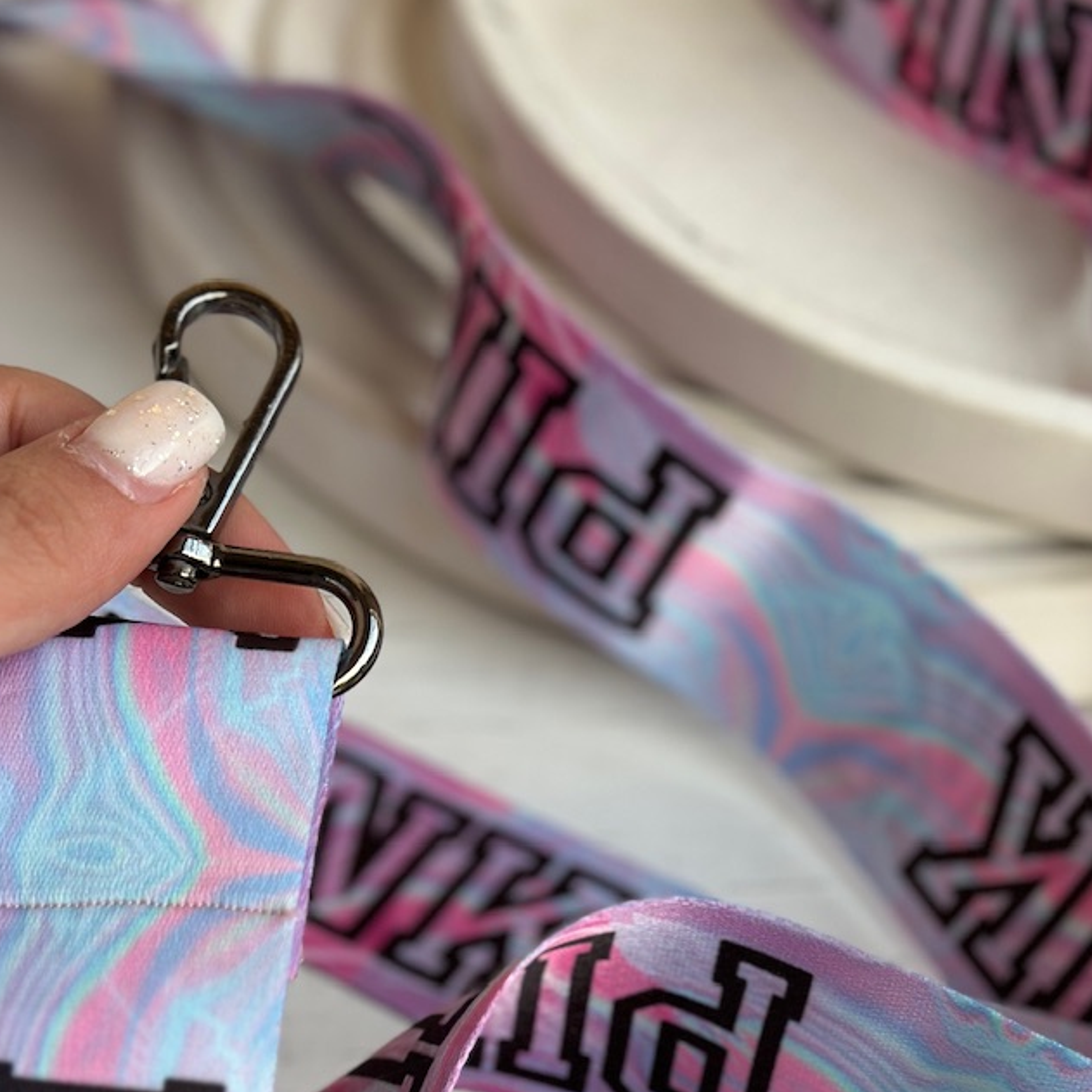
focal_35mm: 86
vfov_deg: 19.9
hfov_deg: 20.1
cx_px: 692
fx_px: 3069
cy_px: 903
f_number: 1.78
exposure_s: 1/158
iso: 100
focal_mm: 6.86
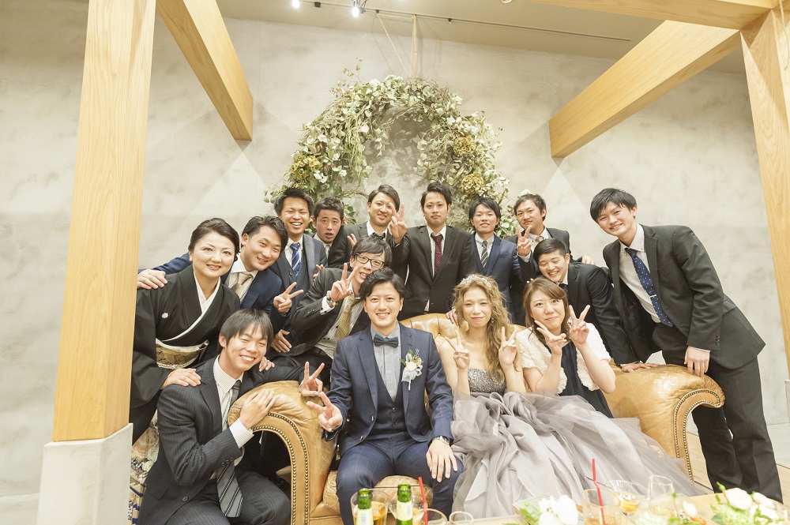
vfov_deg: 70.3
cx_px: 395
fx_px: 373
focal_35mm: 17
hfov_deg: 93.3
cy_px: 262
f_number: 4
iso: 3200
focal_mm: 17
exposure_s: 1/60
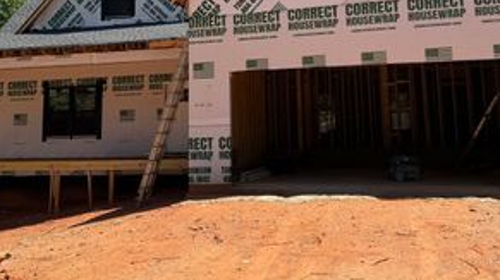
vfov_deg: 25.7
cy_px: 37
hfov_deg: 45.5
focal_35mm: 45
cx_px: 249
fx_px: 596
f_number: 1.78
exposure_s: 1/3145
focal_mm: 6.76
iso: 80
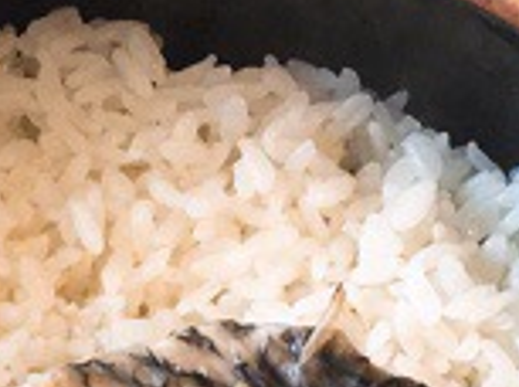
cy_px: 564
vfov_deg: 11.0
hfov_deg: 15.0
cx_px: 10
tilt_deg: -61.5
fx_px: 1945
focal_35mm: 130
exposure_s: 1/30
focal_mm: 3.3
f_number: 2.4
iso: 100
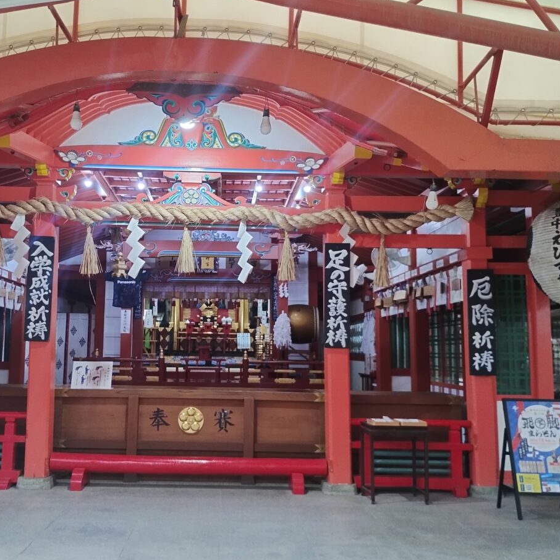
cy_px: 280
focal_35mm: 35
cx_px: 222
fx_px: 641
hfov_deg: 46.9
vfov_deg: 47.2
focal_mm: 4.27
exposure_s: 1/33.3
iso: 1113
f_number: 1.8
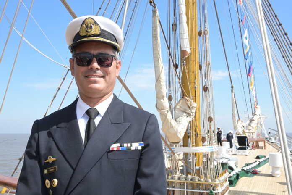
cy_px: 98
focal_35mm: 40
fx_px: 324
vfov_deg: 33.4
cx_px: 146
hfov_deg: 48.5
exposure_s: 1/200
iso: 1000
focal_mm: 40
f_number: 22
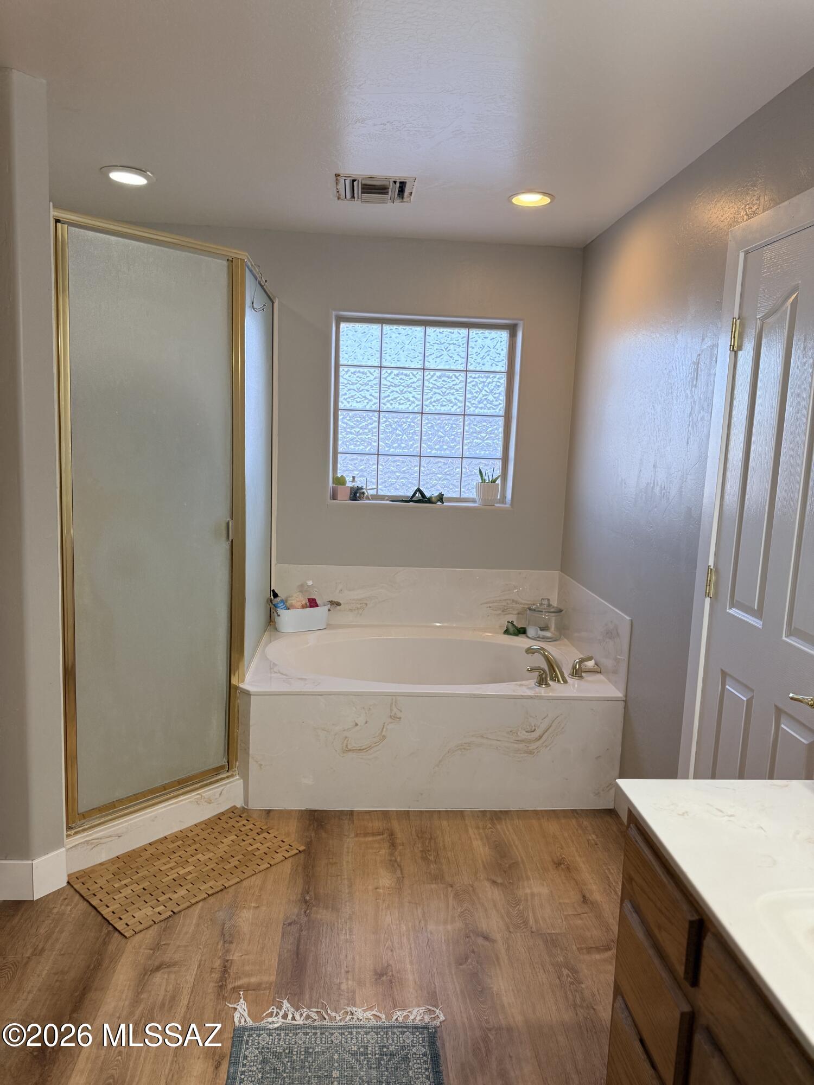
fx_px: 752
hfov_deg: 56.8
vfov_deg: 71.6
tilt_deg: -5.4
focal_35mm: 24
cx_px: 407
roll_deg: -1.4
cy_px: 542
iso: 200
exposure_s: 1/192
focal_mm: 6.76
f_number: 1.78
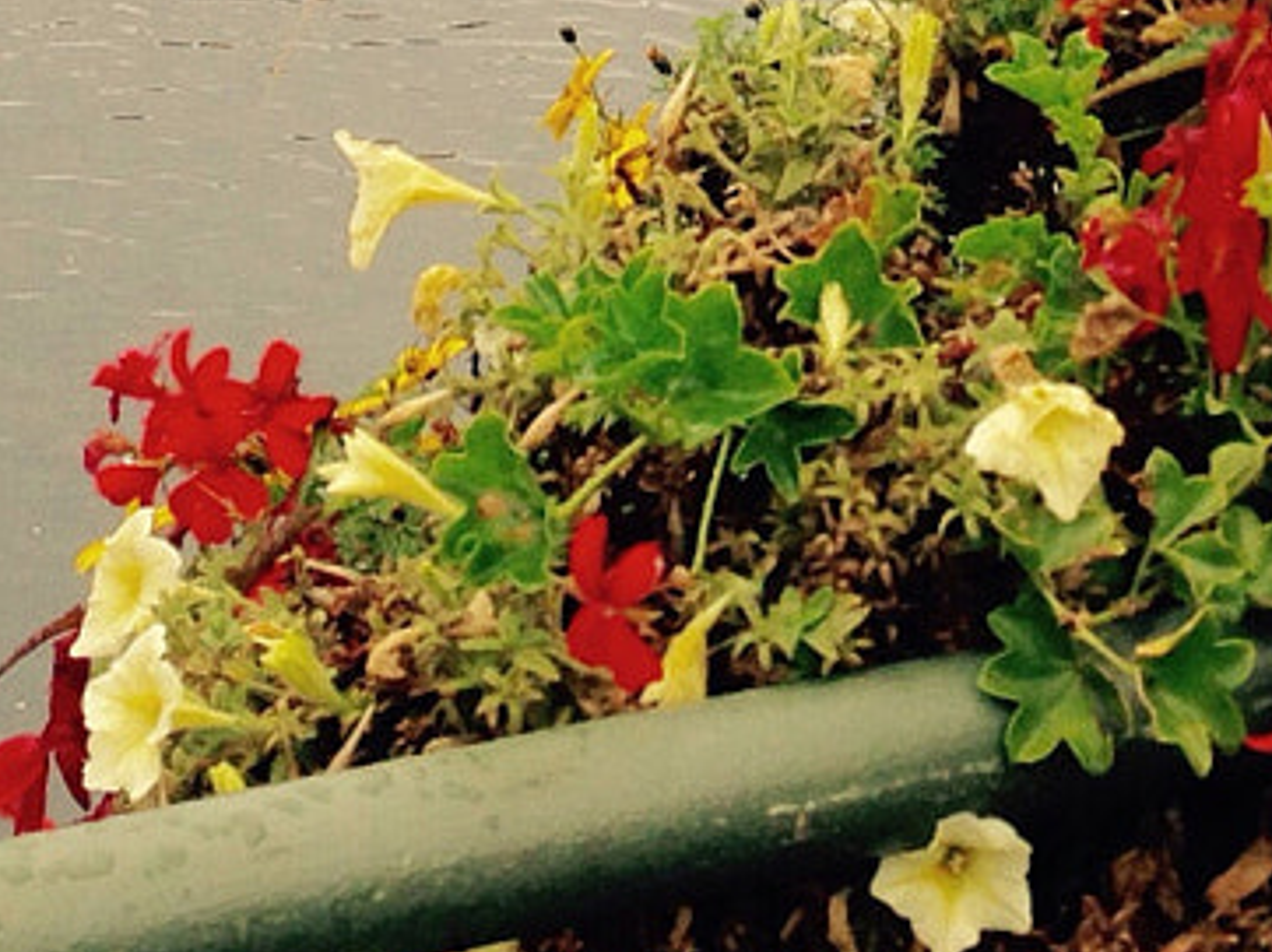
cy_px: -429
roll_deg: -2.5
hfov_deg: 13.5
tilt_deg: -7.9
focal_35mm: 146
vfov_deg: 9.9
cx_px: 949
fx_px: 5361
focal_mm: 4.12
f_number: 2.4
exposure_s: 1/275
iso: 50
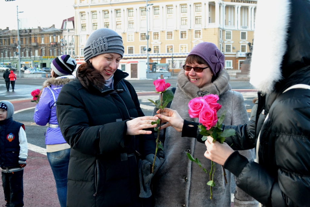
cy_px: 104
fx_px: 388
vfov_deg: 29.9
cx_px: 155
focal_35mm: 45
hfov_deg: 43.6
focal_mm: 30
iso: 3200
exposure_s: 1/400
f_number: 4.5
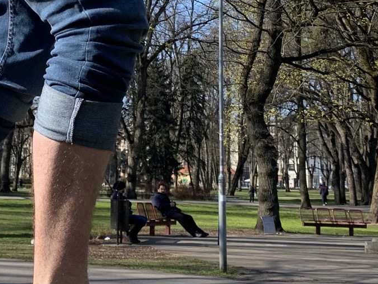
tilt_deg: +9.1
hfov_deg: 24.8
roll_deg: -0.5
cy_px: 59
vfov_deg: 18.7
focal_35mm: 78
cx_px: 102
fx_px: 852
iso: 25
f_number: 1.8
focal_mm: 4.25
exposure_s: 1/945
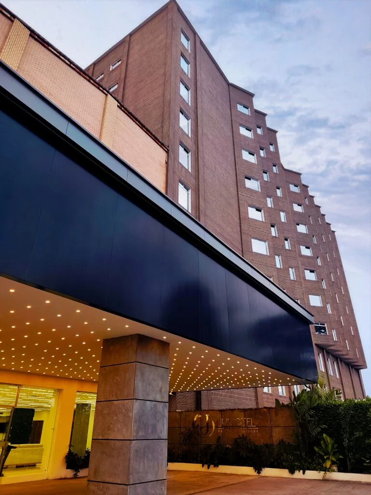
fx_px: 329
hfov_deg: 58.9
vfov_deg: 73.9
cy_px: 248
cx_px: 186
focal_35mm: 23
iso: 100
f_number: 1.65
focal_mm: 6.19
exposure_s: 1/84.1
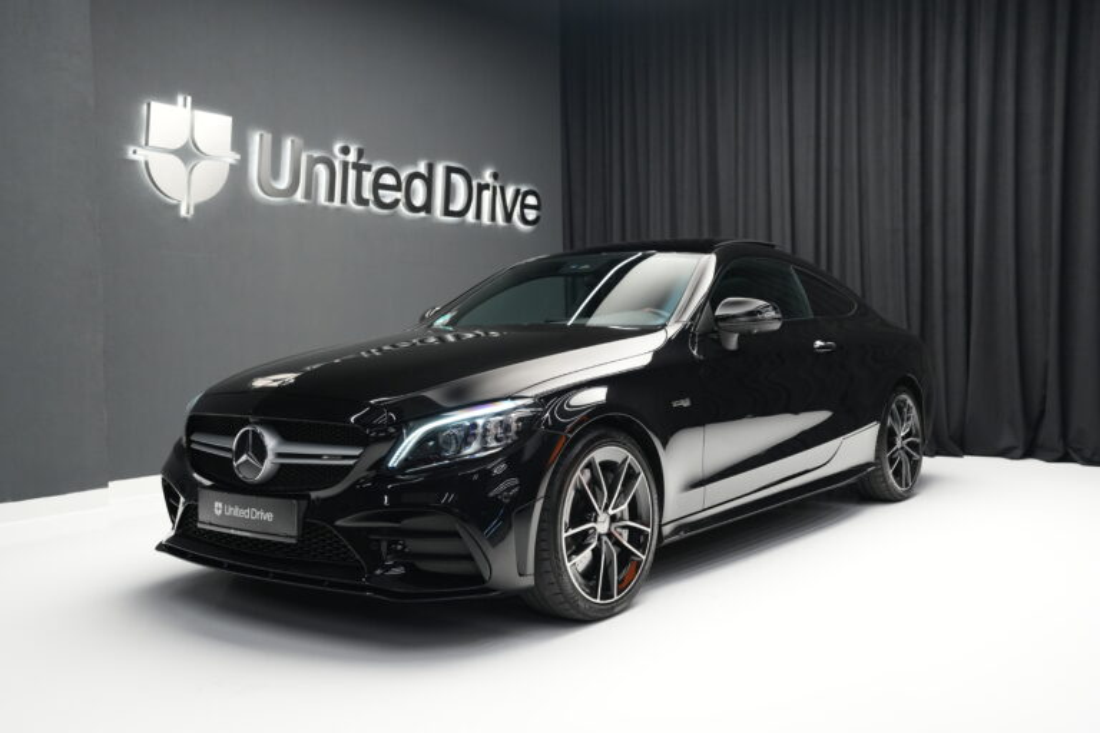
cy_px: 366
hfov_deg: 54.4
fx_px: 1069
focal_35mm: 35
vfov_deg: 37.9
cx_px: 550
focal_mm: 35
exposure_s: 1/40
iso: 2500
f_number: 4
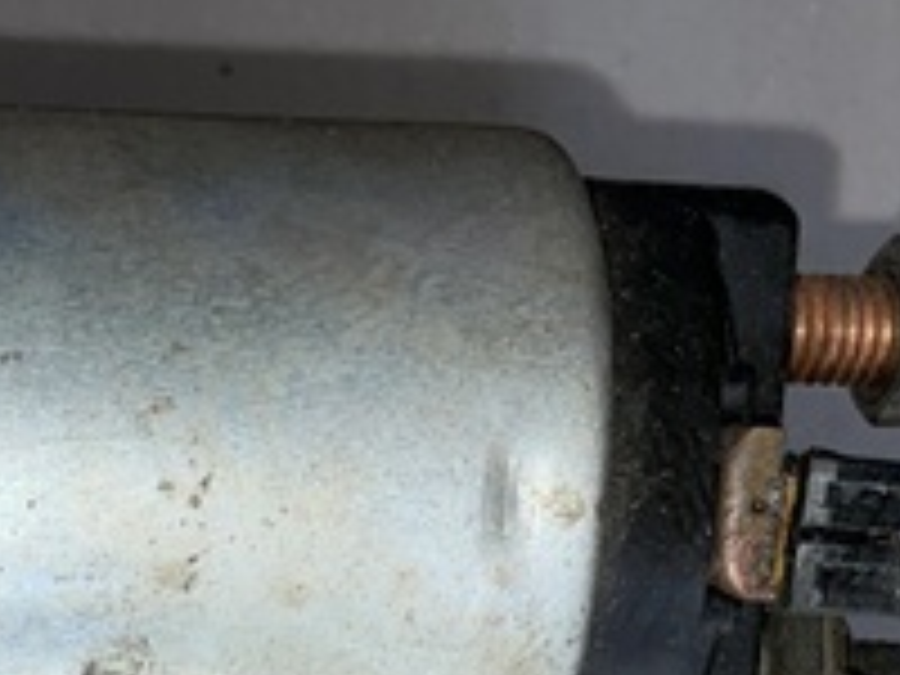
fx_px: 2704
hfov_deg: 18.3
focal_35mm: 104
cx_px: -54
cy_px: 1264
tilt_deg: -70.5
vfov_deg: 12.8
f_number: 1.6
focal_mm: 4.2
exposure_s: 1/72
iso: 40
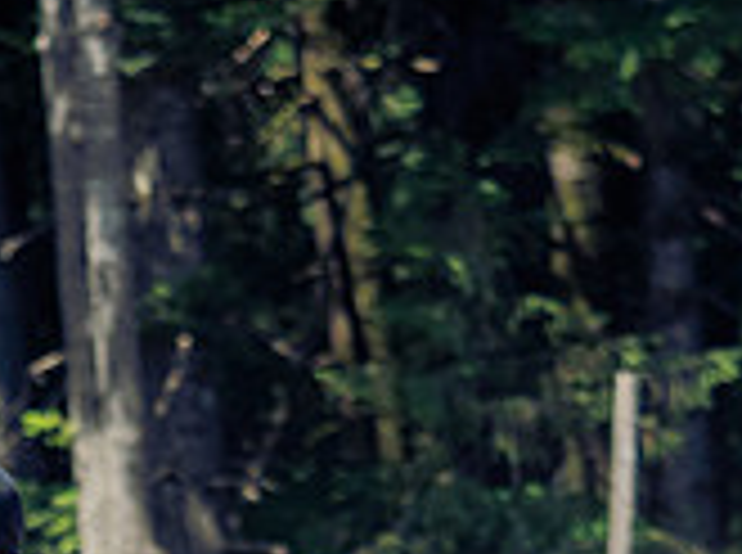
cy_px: 836
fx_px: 9347
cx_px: -144
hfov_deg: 4.5
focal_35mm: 437
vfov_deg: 3.4
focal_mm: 62
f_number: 2.8
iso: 320
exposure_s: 1/2000
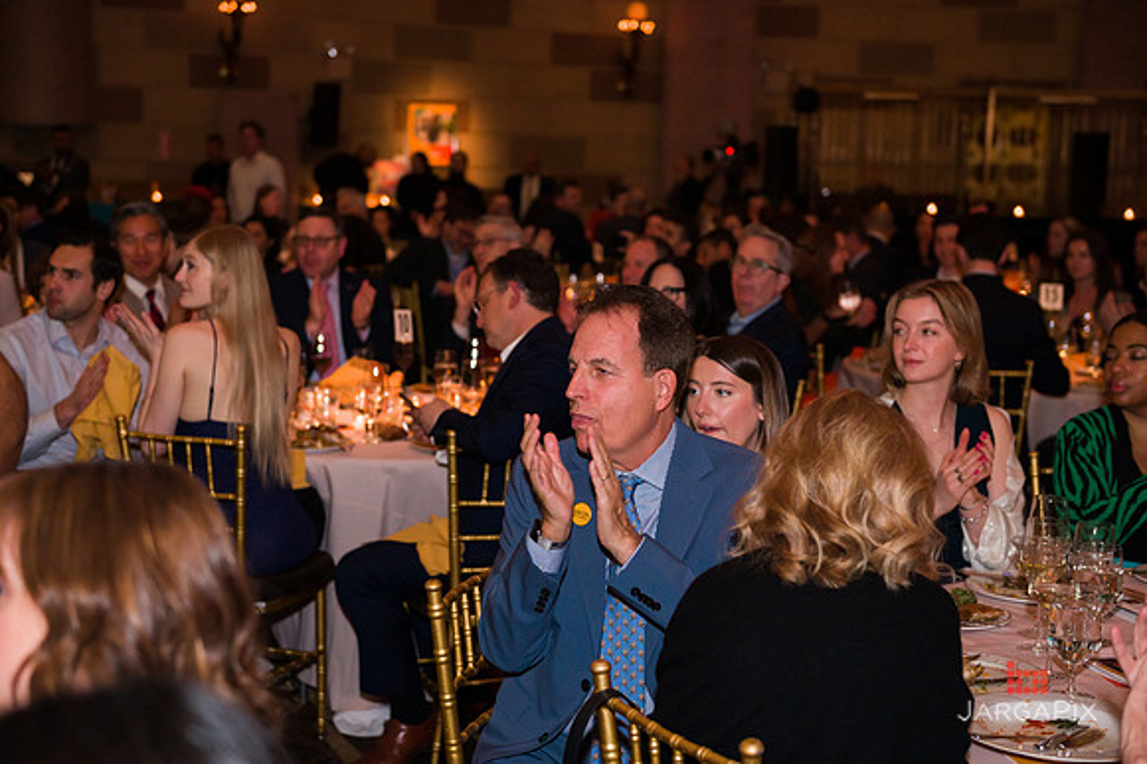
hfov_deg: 36.3
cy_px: 382
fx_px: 1751
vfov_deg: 24.6
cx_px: 574
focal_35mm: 55
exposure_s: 1/400
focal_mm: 55
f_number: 4
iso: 3200
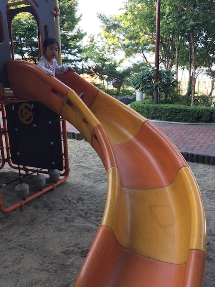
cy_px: 144
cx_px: 108
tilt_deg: -13.7
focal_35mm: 29
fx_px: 240
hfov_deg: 48.2
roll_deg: +0.9
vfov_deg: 61.7
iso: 40
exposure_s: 1/60
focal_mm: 4.15
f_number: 2.2
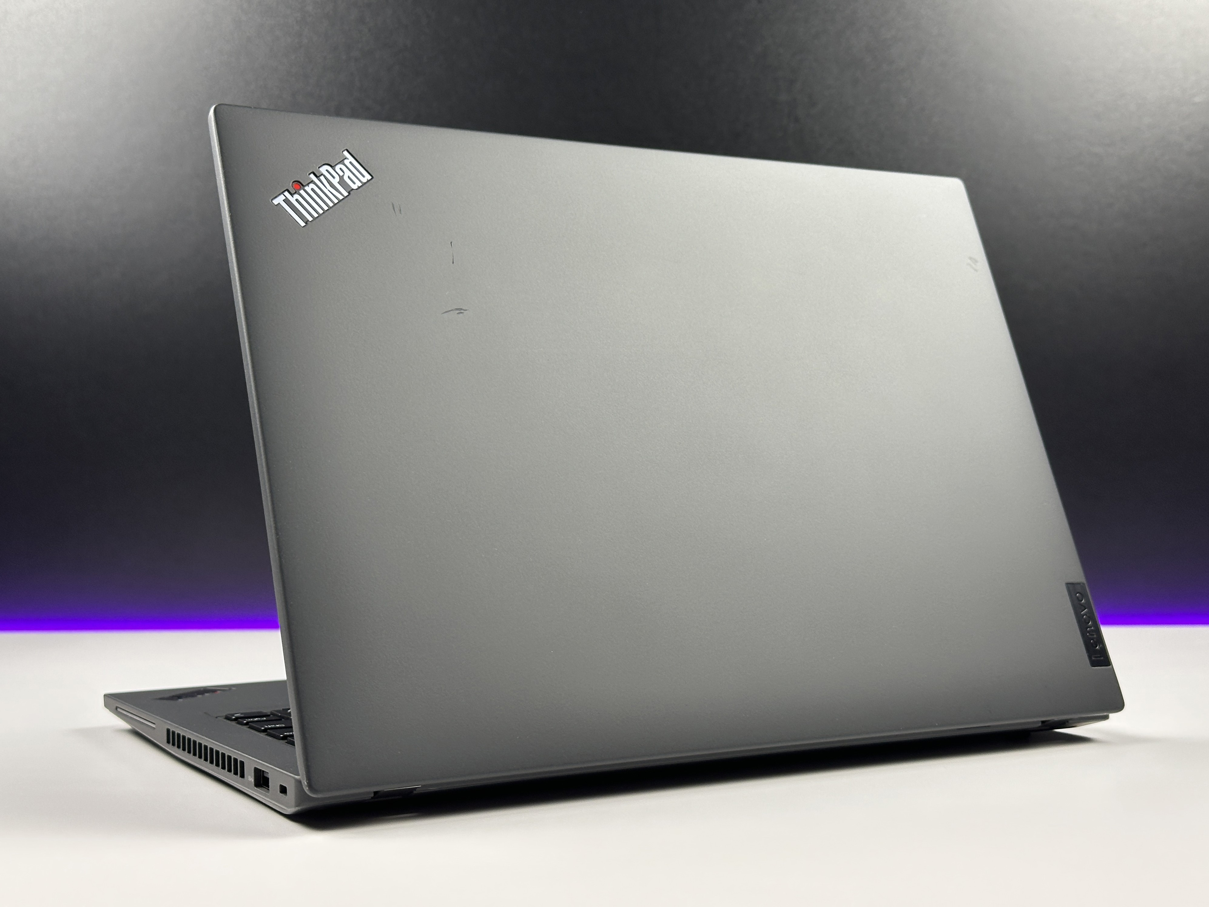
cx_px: 604
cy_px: 454
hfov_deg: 39.7
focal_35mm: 48
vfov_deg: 30.3
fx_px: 1677
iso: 100
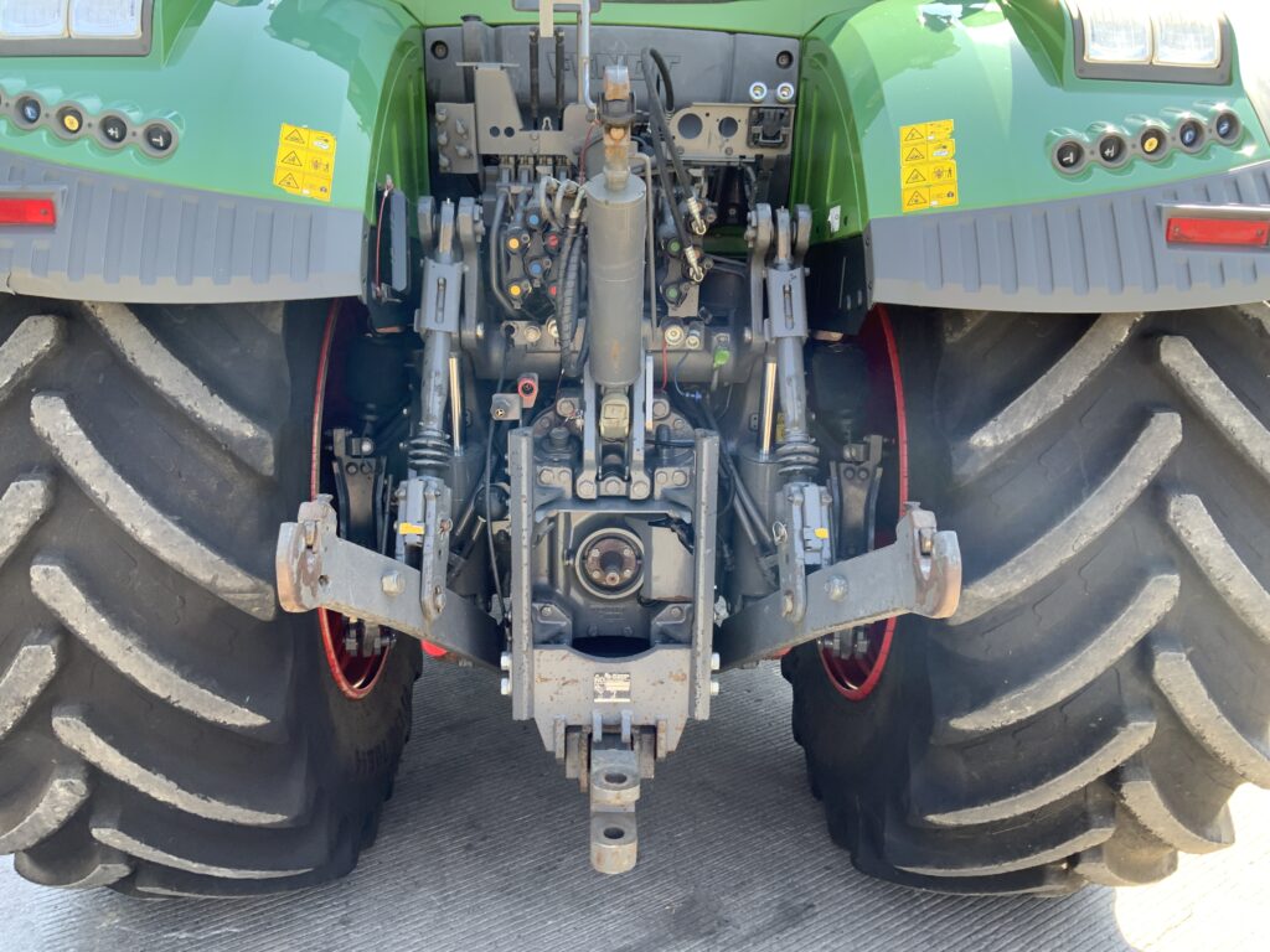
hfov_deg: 61.7
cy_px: 476
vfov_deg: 48.2
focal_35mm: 29
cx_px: 635
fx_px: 1064
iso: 25
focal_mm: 3
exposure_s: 1/122
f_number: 1.8
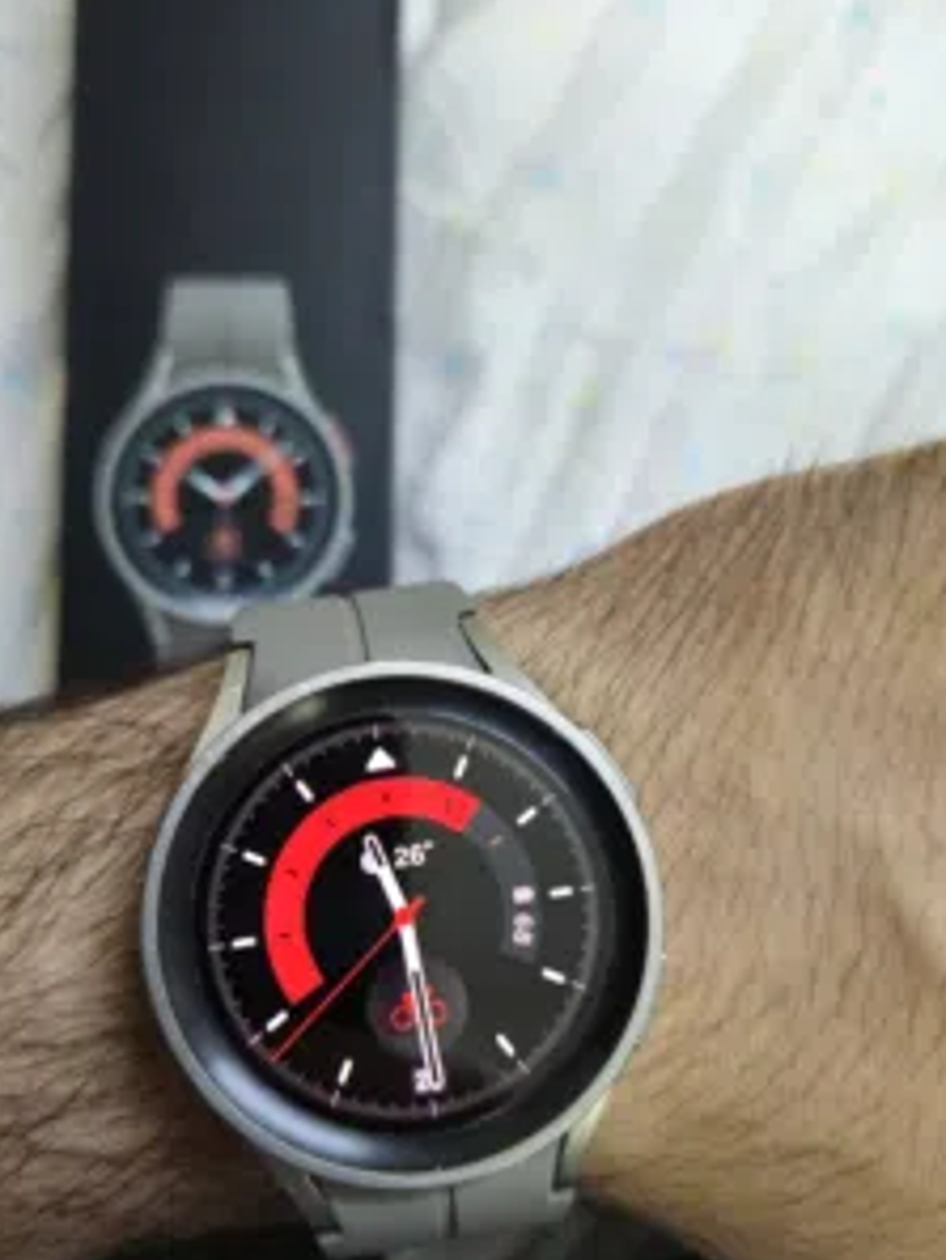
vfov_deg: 58.1
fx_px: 1129
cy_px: 713
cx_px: 386
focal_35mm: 31
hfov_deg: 45.3
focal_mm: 5.4
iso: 500
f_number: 1.8
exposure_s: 1/50
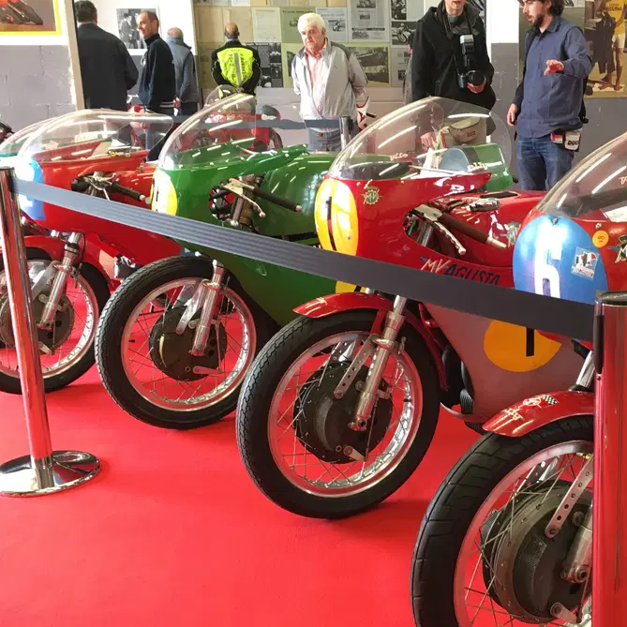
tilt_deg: -16.5
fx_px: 943
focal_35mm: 46
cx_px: 457
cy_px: 345
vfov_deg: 36.8
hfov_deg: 36.1
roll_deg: +0.7
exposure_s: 1/33
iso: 100
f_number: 2.2
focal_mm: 4.15
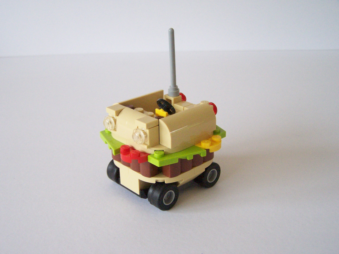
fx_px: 392
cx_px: 170
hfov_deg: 46.8
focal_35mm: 40
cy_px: 127
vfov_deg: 36.0
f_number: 2.8
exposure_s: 1/250
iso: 400
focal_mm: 6.7
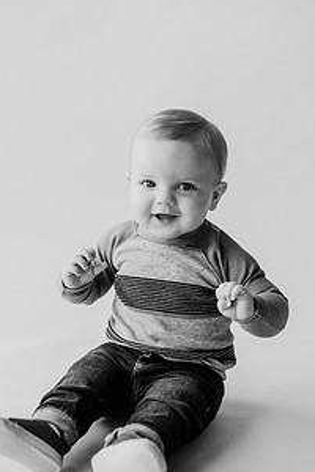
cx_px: 146
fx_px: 984
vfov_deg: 27.0
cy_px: 209
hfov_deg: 18.2
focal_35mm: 75
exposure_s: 1/640
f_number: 2
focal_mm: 50
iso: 400
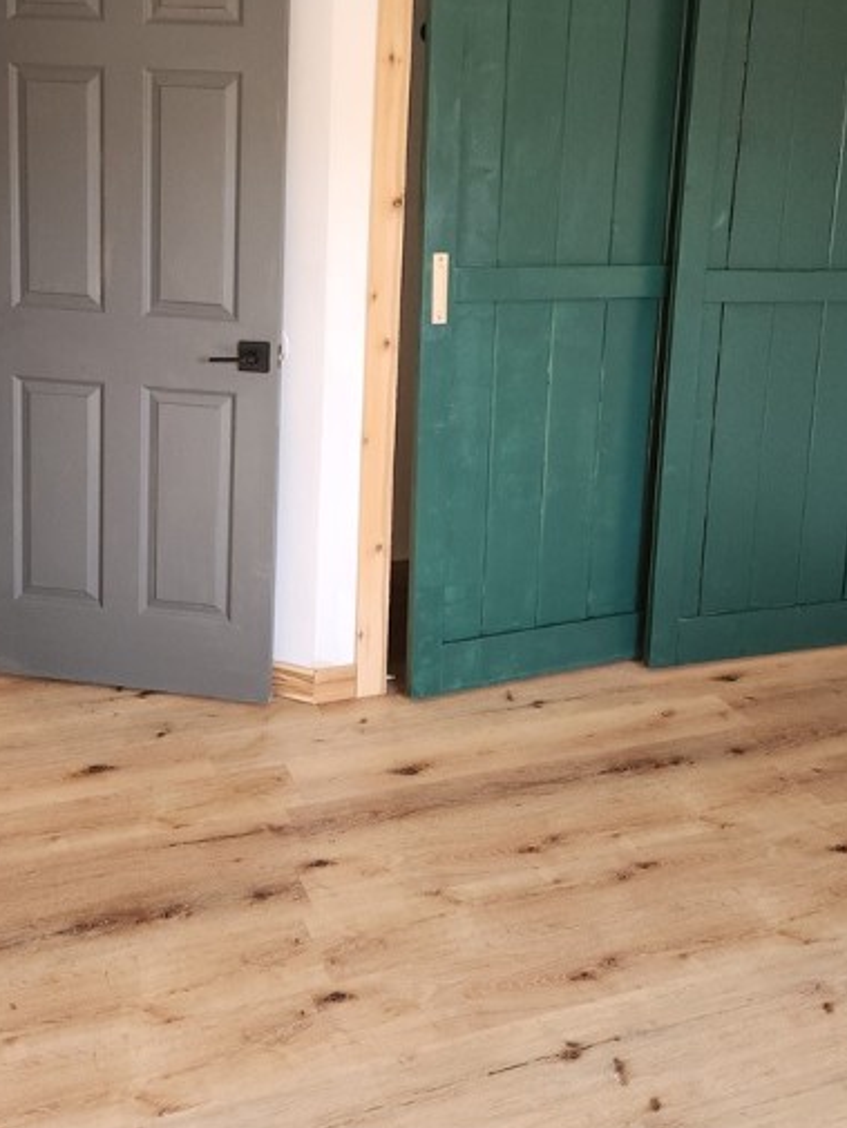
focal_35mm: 35
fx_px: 1141
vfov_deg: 51.1
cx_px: 382
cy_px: 331
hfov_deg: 40.7
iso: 100
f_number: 1.8
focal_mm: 5.4
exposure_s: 1/40
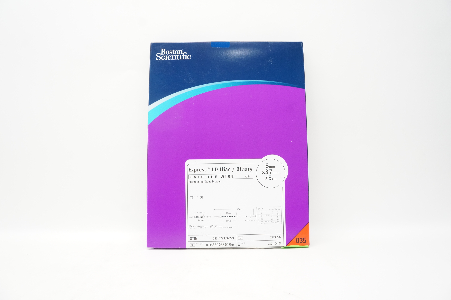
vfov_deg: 47.8
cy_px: 150
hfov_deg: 67.4
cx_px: 226
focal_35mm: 27
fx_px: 338
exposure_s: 1/25
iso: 800
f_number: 8
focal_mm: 18
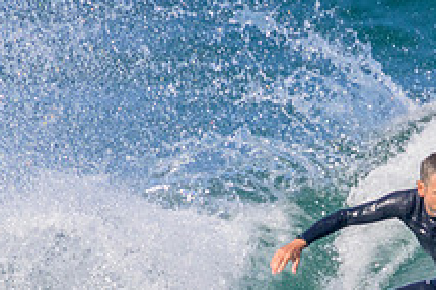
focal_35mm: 2955
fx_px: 35760
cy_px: 291
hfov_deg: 0.7
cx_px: 423
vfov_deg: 0.5
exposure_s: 1/2000
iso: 1600
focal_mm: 800
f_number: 11
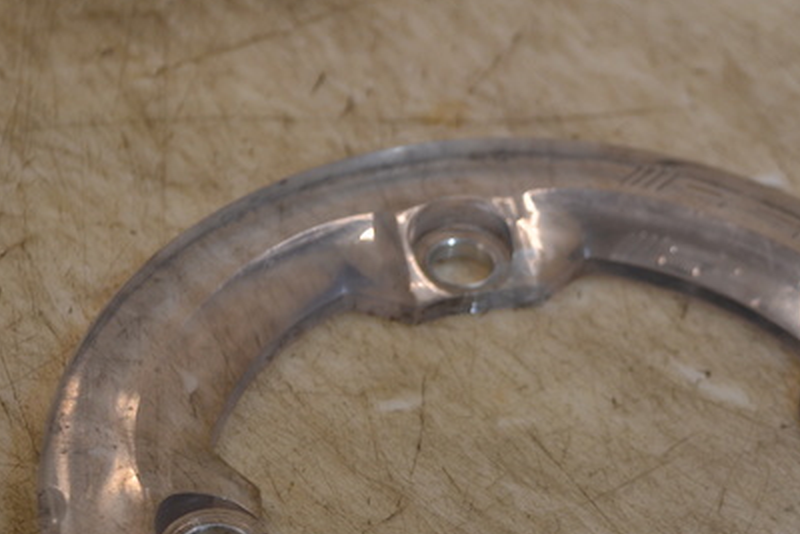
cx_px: 504
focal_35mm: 96
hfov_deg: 21.2
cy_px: 505
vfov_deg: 14.1
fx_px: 2134
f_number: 4.8
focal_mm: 32
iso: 400
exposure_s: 1/25
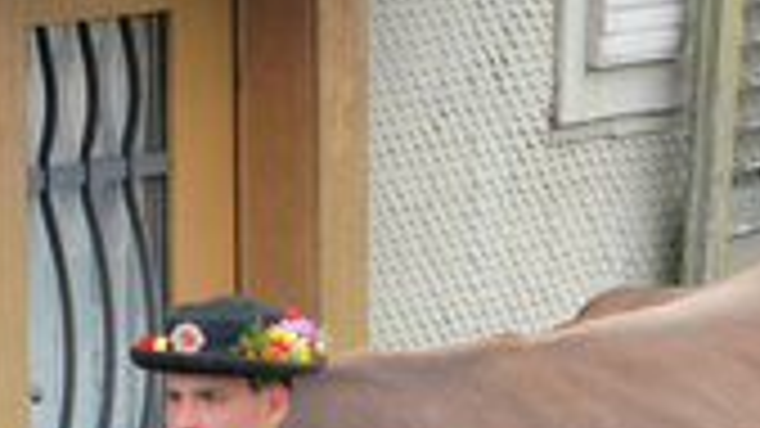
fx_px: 9530
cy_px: 1198
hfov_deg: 4.6
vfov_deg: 2.5
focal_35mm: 473
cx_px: 742
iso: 800
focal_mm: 85
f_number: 5.6
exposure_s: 1/640
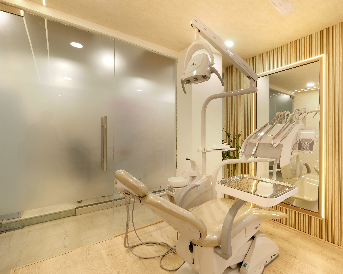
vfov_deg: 77.0
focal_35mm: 17
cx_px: 203
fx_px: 173
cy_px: 137
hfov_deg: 88.7
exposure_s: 1/6
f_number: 13
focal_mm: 10
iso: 160
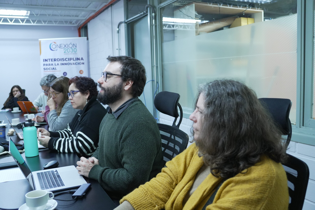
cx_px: 158
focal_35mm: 33
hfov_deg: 57.9
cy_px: 105
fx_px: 285
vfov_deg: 40.5
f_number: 2.8
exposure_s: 1/100
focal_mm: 21.7
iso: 1600
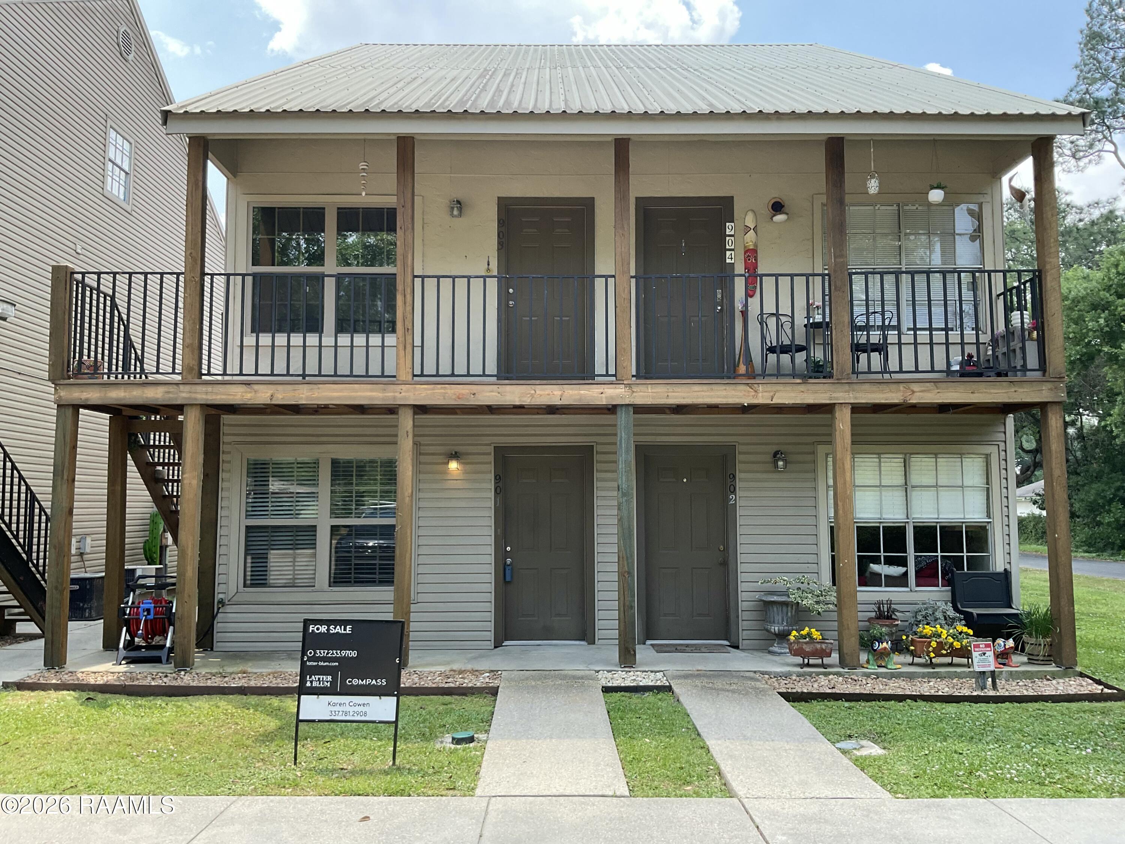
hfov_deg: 61.7
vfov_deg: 48.2
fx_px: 942
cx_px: 562
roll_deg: -0.6
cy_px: 422
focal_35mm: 29
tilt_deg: +4.5
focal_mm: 3
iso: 16
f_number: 1.8
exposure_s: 1/386
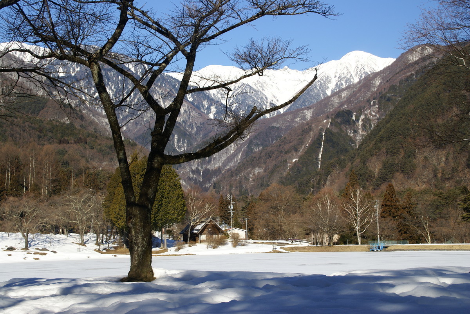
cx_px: 235
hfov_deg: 37.8
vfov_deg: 25.8
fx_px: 686
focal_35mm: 52
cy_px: 157
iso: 100
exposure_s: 1/80
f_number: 9
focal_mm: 35
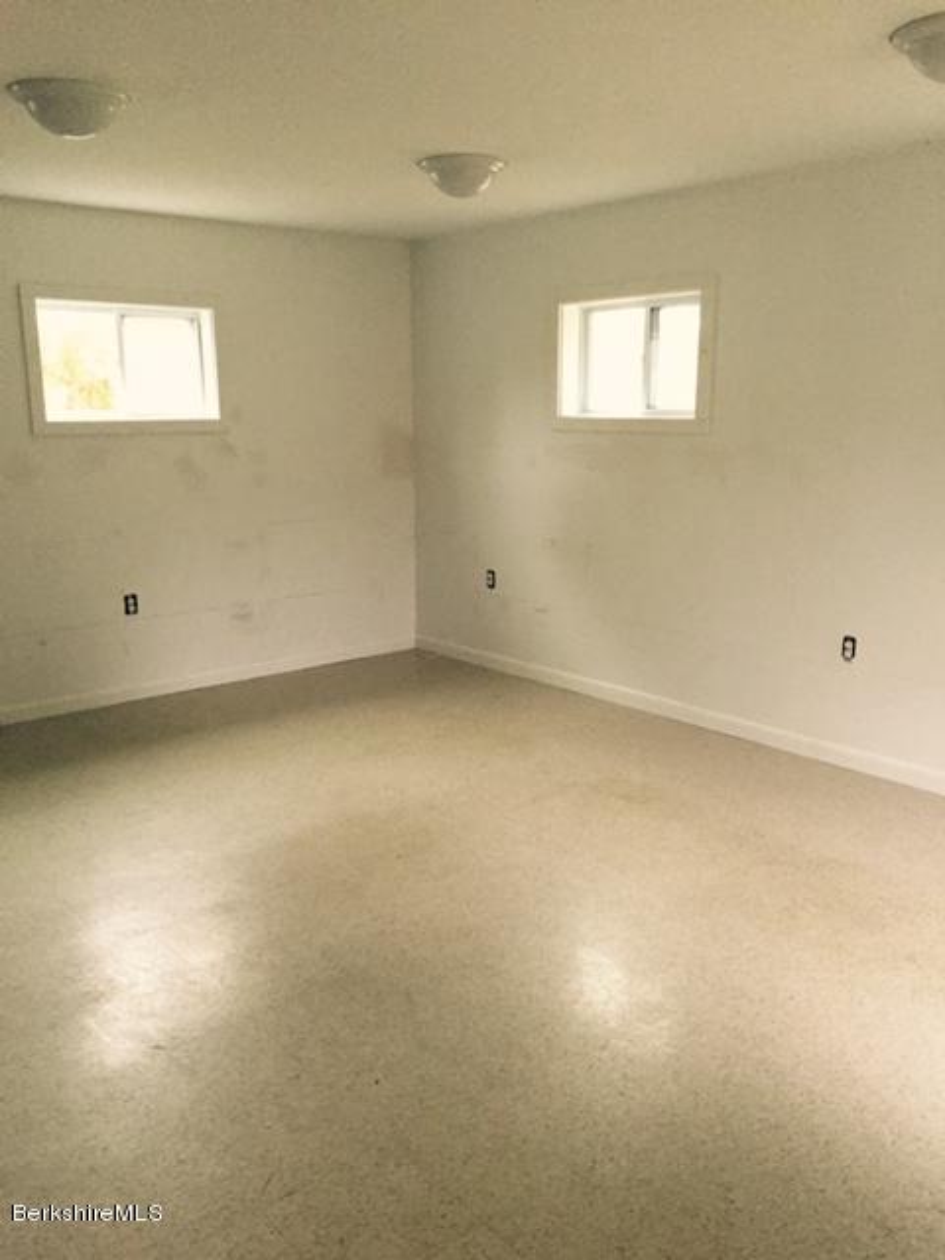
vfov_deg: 61.7
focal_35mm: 29
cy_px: 630
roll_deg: +0.5
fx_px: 1056
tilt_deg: -11.6
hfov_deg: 48.2
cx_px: 472
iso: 200
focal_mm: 4.15
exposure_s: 1/30
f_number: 2.2
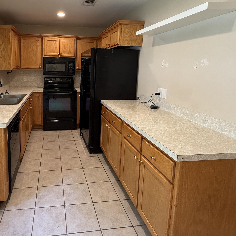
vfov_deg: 68.5
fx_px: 170
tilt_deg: -7.5
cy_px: 88
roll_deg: -1.2
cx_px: 75
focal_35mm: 22
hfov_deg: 67.4
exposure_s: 1/60
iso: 200
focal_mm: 2.22
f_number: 2.2
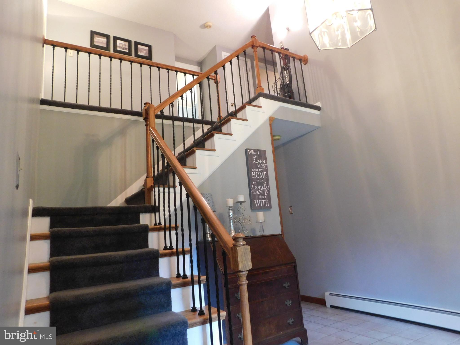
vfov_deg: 58.9
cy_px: 172
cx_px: 230
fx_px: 306
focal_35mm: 23
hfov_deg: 73.9
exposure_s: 1/10
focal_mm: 4
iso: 400
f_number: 3
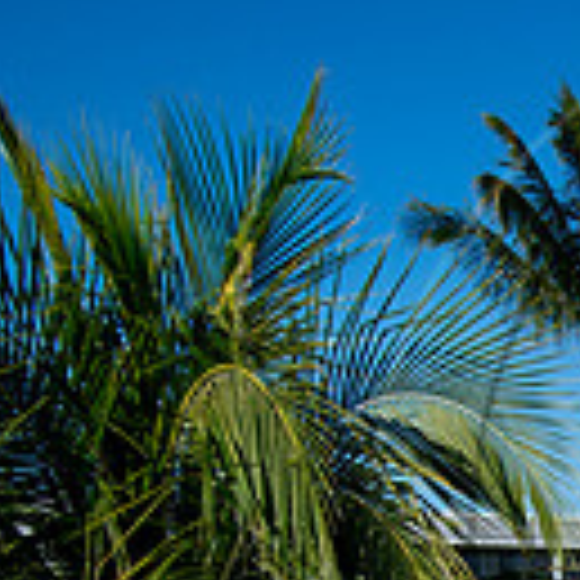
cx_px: 1012
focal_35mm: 61
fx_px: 1156
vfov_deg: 24.6
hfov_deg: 20.7
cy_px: 749
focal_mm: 16
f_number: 7.1
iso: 400
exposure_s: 1/1250
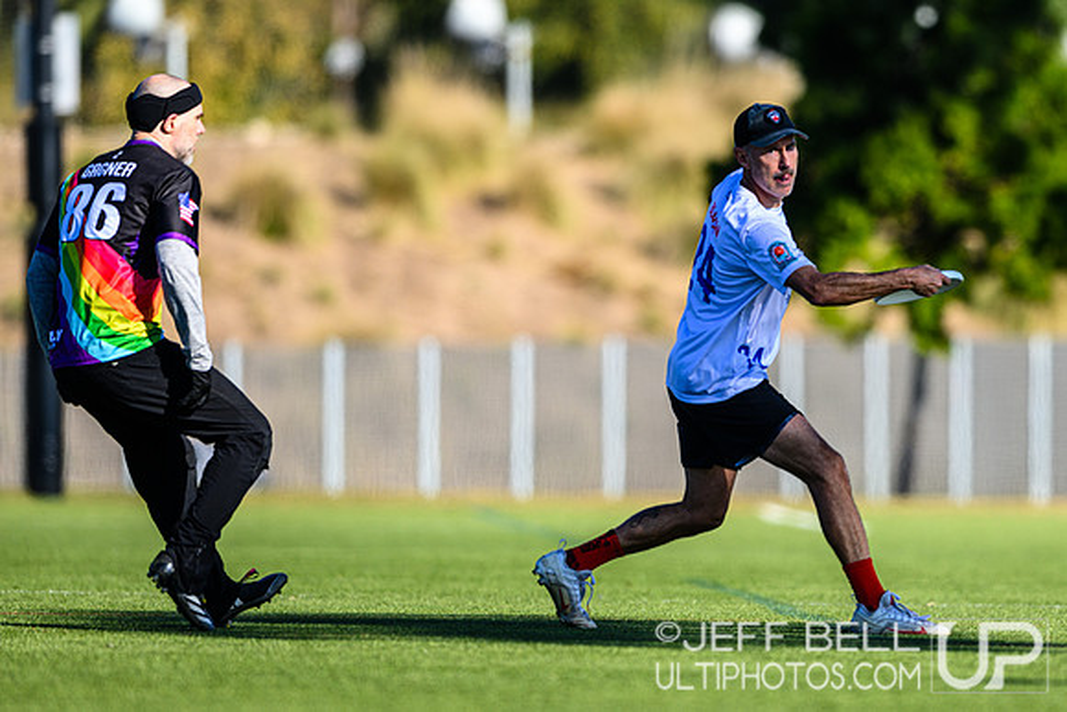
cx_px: 763
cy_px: 356
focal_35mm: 572
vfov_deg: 2.4
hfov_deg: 3.6
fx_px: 16952
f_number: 3.2
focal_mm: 400
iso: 100
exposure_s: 1/1600
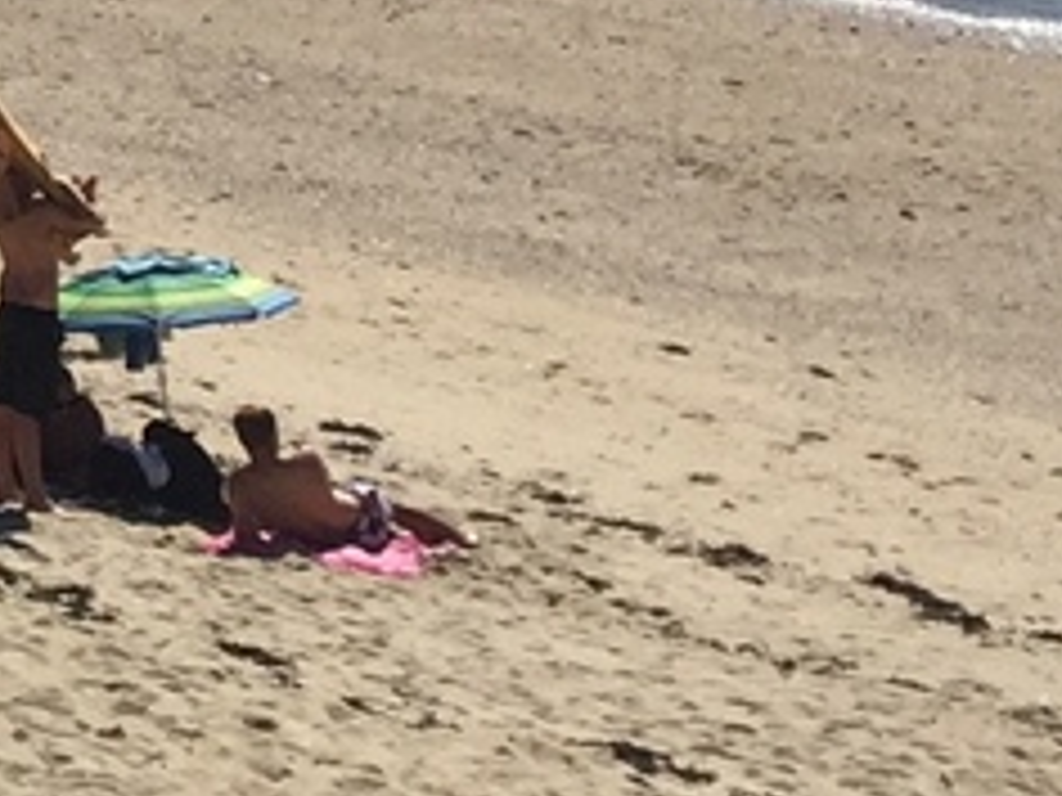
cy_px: -1012
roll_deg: +0.6
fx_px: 6044
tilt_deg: +1.3
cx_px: -963
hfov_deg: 9.5
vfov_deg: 7.2
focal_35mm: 197
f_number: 2.2
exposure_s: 1/3968
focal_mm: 4.15
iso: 32
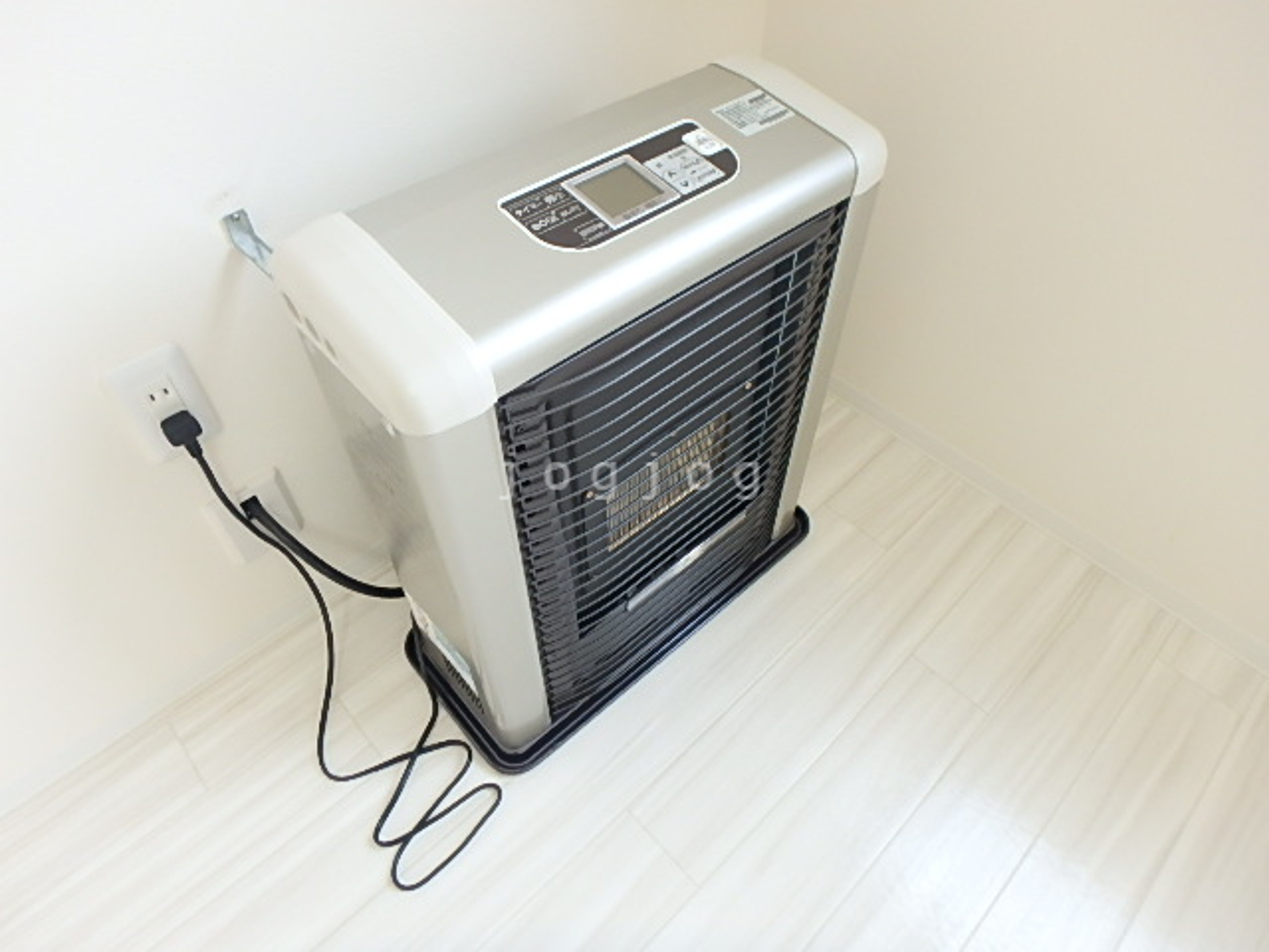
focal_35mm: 21
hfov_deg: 79.0
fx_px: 770
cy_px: 476
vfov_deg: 63.4
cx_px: 634
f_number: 3.5
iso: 200
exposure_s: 1/40
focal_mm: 3.7
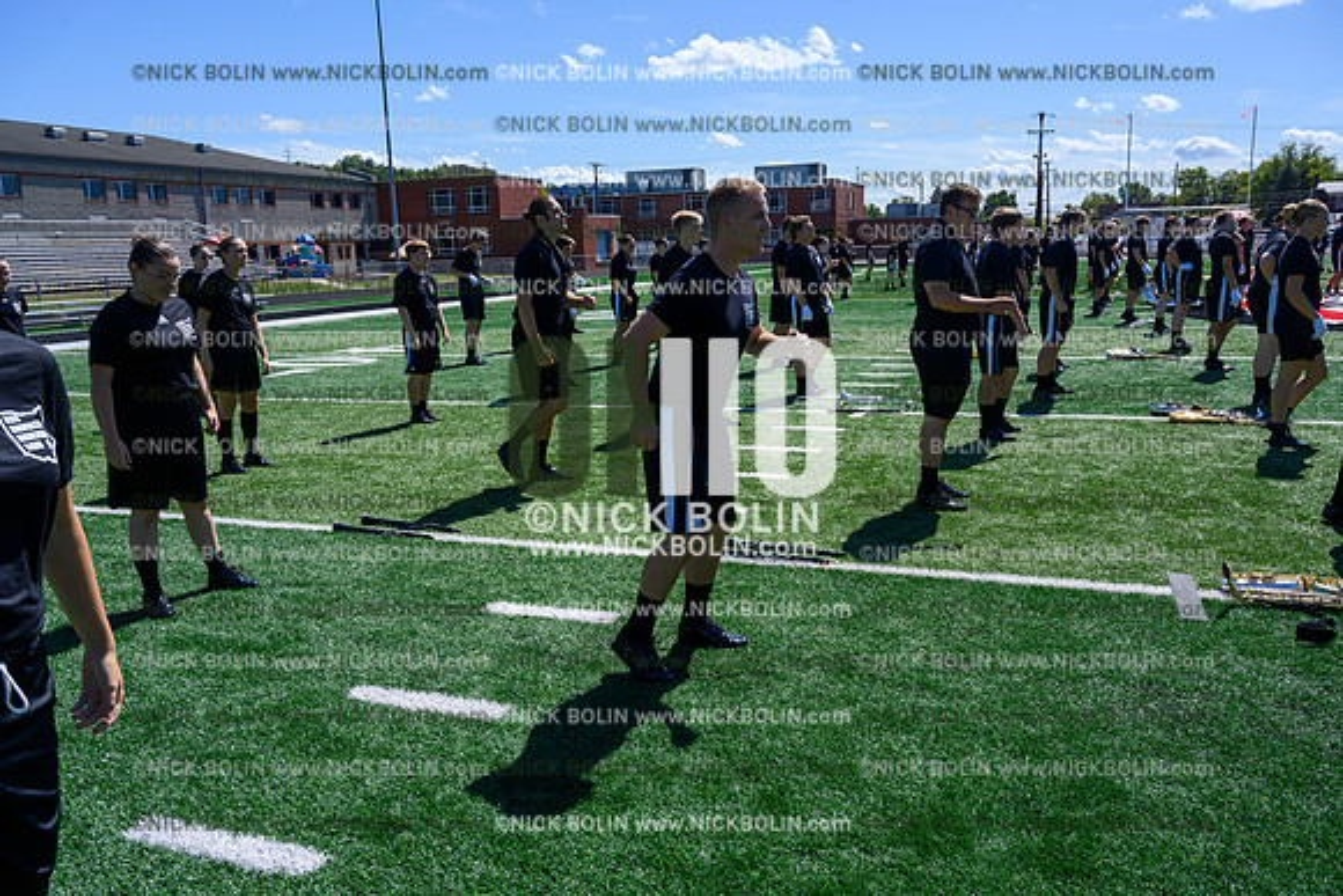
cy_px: 448
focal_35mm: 28
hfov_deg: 64.5
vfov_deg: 45.7
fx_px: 1063
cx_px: 672
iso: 160
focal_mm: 28.5
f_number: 8
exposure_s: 1/500
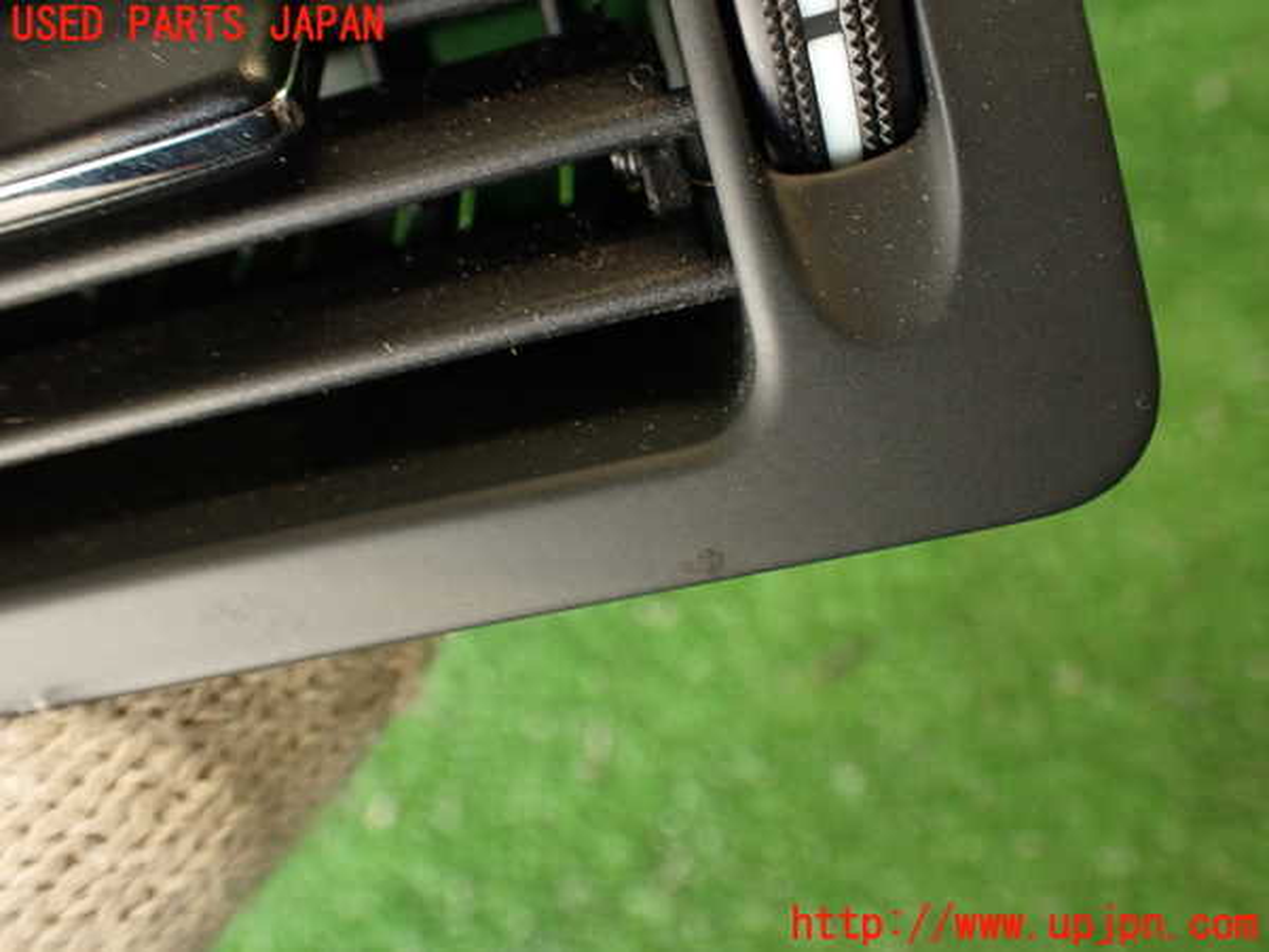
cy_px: 476
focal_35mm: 32
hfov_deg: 56.8
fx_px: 1173
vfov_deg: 44.2
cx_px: 634
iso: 200
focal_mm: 5.79
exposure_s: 1/30
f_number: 2.4
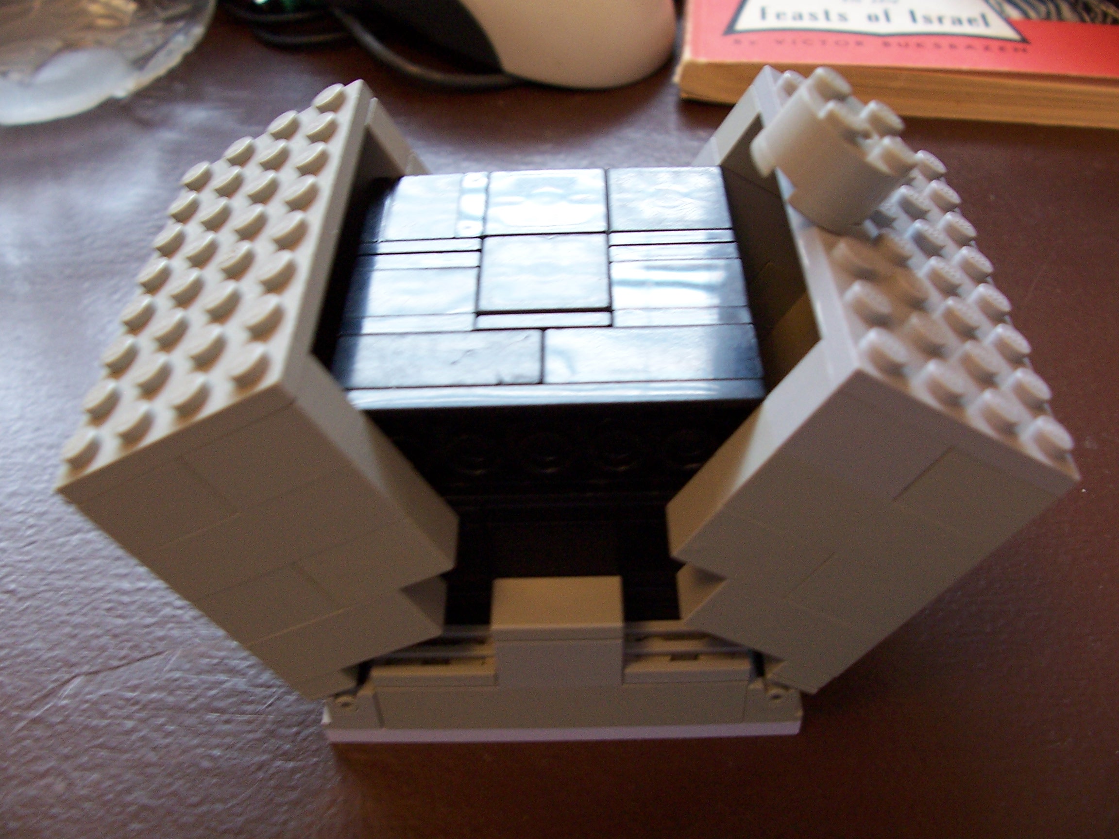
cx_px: 560
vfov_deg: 40.7
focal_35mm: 35
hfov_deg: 52.6
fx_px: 1131
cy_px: 420
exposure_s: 1/8
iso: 140
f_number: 2.8
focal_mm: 6
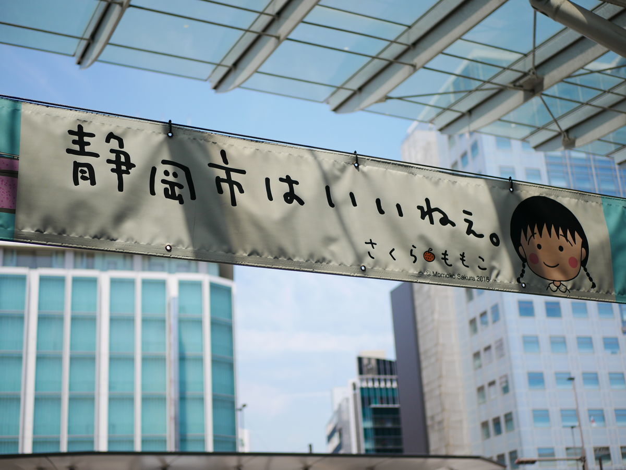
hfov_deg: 38.2
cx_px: 313
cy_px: 235
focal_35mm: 50
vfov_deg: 29.1
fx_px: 905
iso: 200
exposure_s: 1/5000
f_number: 1.7
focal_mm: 25
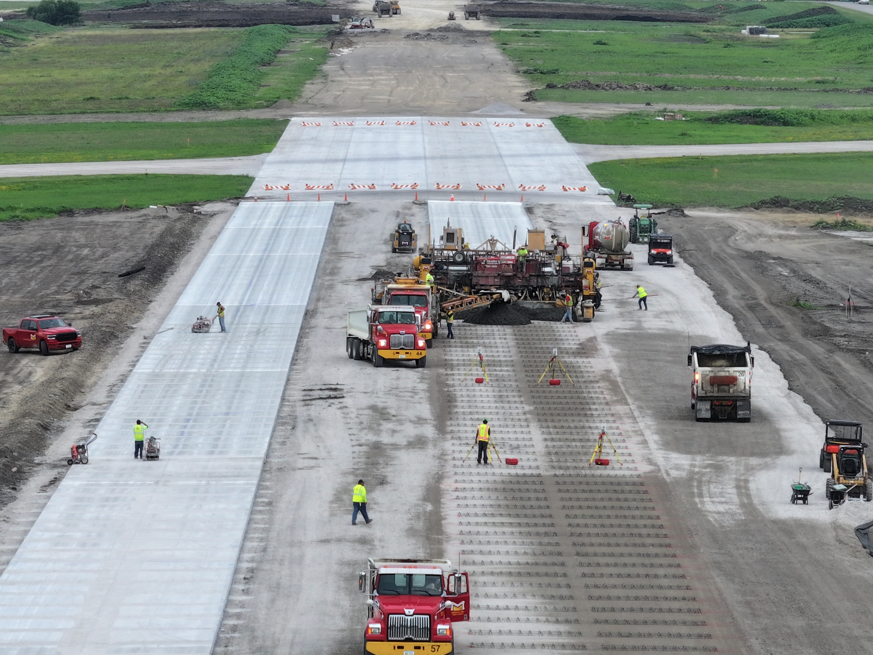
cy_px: 334
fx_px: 6582
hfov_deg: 7.6
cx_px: 478
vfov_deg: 5.7
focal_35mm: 261
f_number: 3.4
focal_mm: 30.71
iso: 100
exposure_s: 1/400
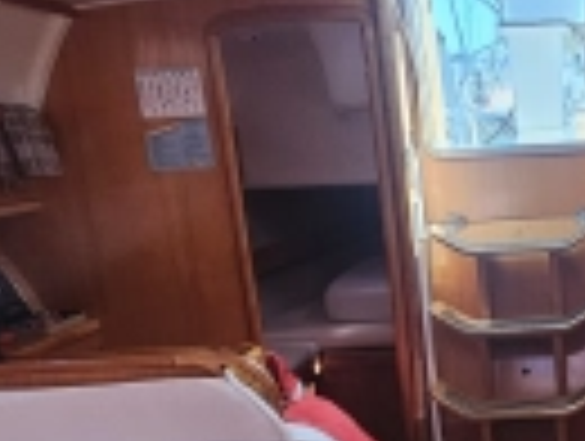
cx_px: 626
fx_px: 931
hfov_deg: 31.4
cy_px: 448
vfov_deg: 25.3
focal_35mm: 55
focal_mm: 2.2
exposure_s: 1/207
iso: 100
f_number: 2.2
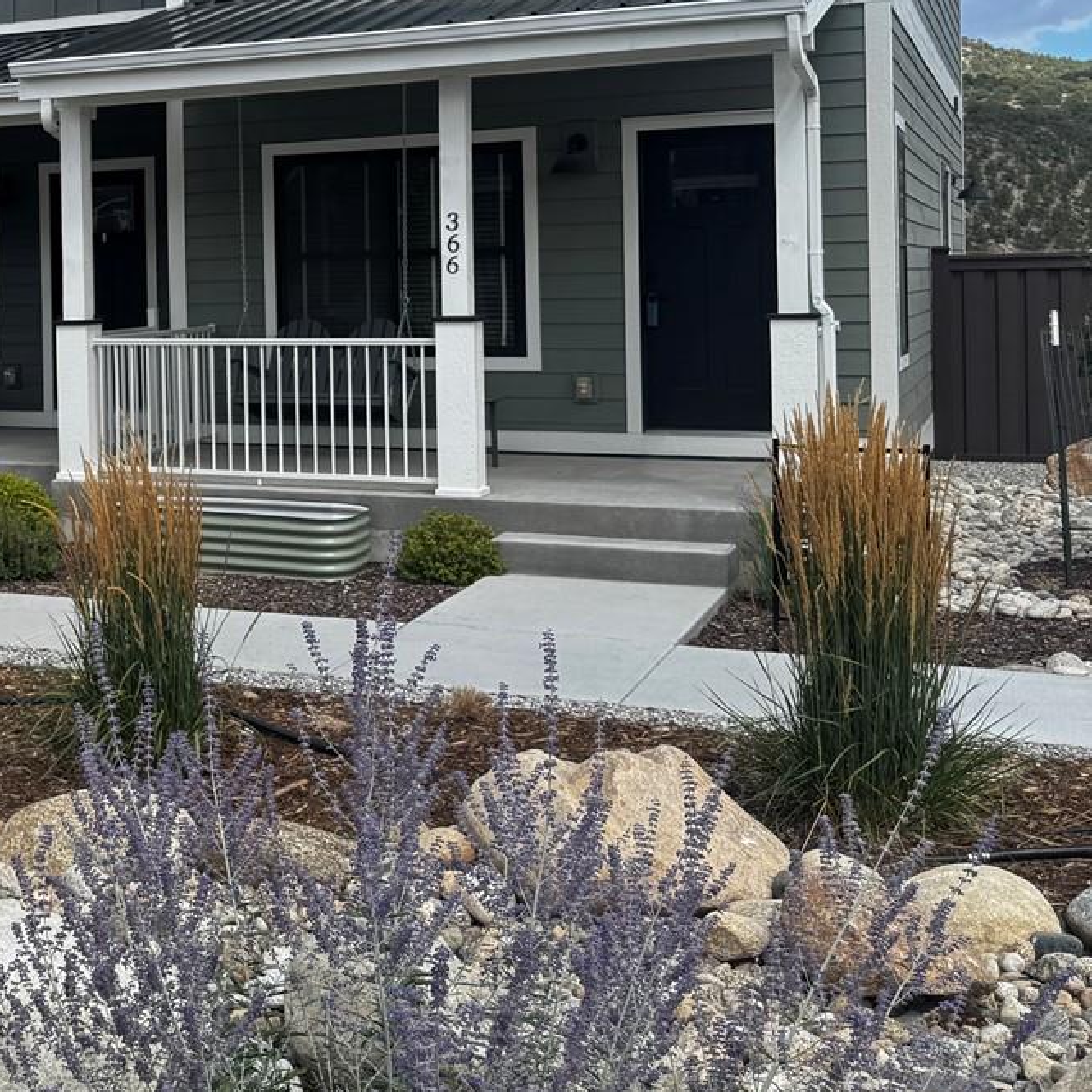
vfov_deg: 32.8
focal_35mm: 51
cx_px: -33
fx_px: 1820
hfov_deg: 30.7
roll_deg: +0.8
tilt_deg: -1.8
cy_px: 285
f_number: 1.78
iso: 80
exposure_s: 1/1818
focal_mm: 6.76
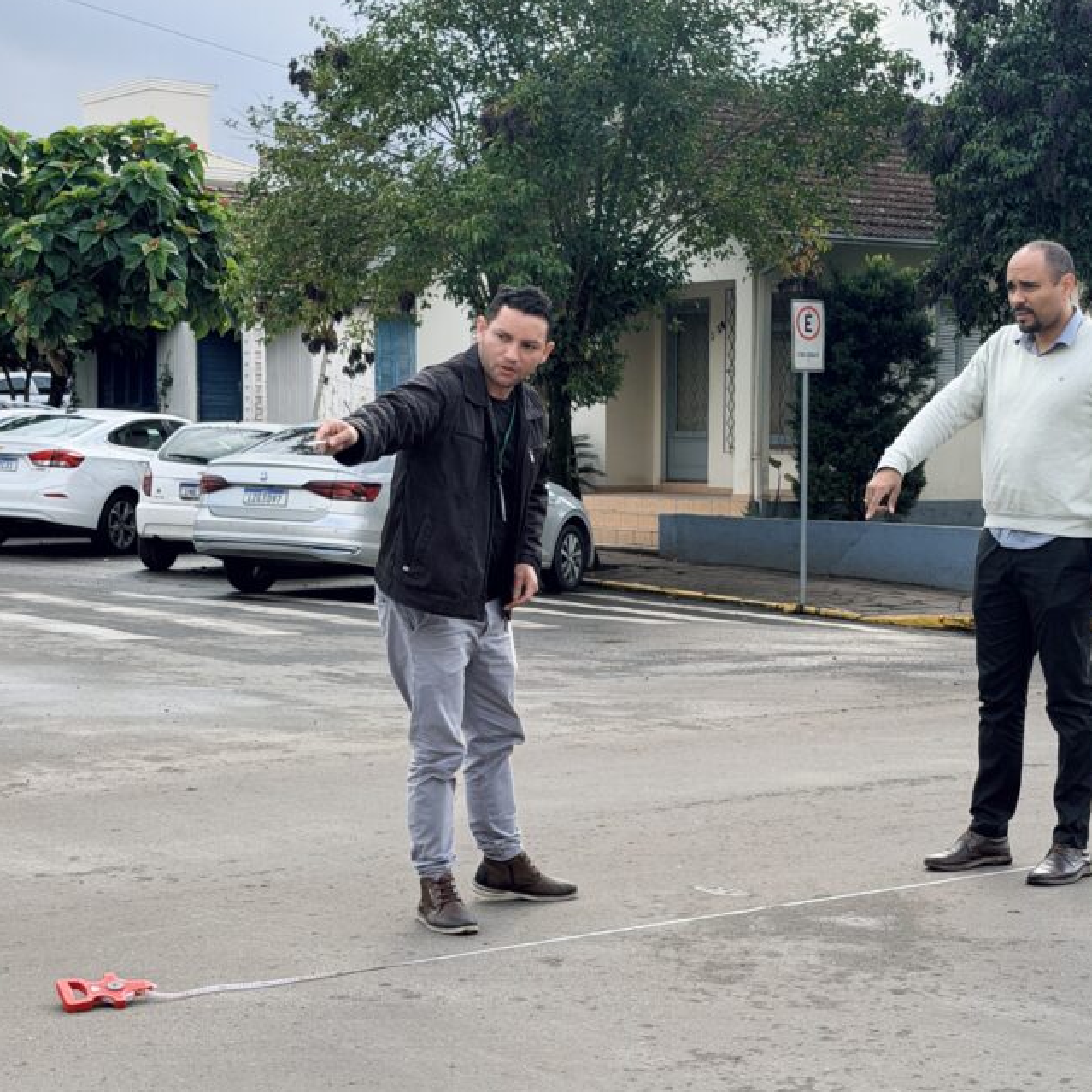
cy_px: 608
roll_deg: -0.4
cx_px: 651
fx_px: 2427
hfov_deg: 25.3
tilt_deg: -3.6
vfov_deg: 25.3
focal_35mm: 68
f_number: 1.78
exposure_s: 1/1242
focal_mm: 6.76
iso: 100
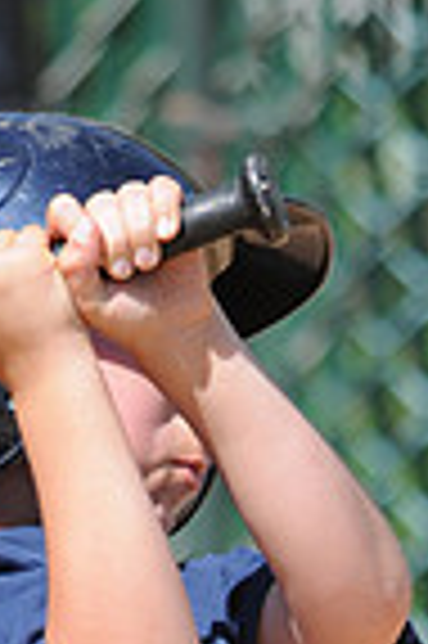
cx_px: 291
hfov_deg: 0.8
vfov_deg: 1.1
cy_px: 1121
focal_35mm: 1827
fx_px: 32658
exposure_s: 1/1000
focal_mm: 300
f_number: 4
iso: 200
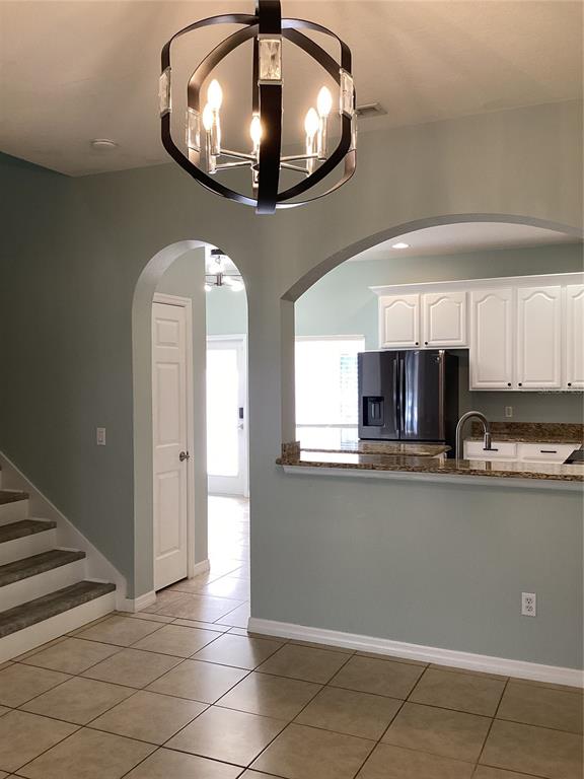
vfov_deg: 58.4
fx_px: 697
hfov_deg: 45.4
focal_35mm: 31
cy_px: 390
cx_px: 292
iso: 80
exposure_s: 1/60
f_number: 2.4
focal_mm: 3.3
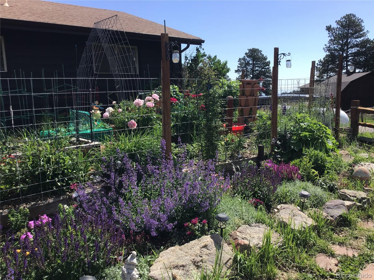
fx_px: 335
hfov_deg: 58.4
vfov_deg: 45.4
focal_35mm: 31
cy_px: 140
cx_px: 187
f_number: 2.4
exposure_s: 1/1006
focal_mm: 3.3
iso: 25
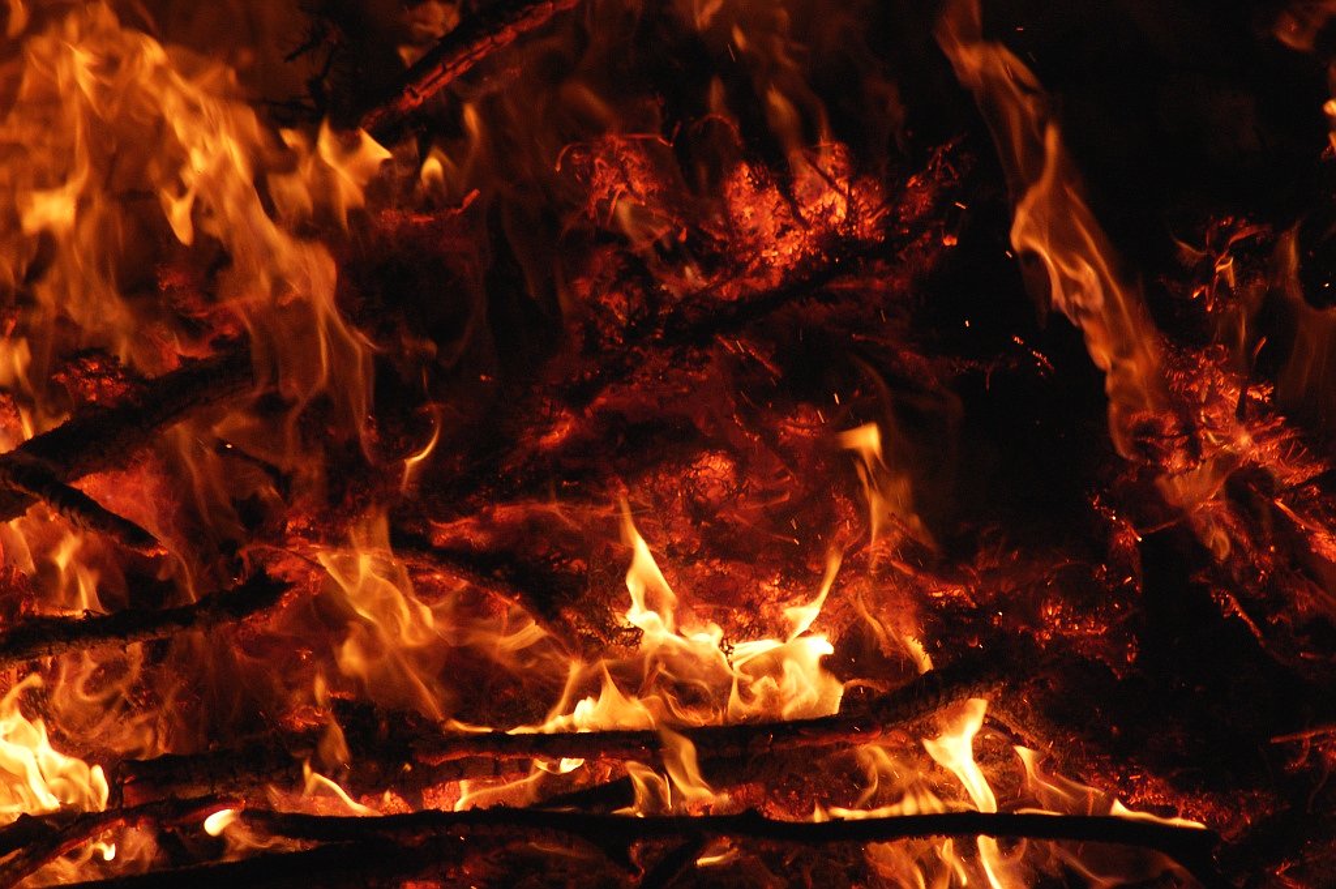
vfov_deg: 4.7
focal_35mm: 292
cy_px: 444
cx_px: 668
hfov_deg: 7.0
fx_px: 10846
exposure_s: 1/320
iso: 800
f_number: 4.8
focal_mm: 195
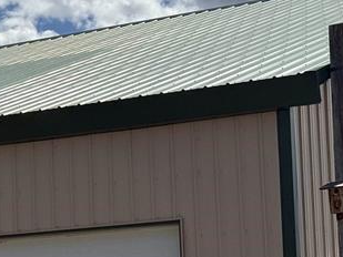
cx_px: -152
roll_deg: +0.3
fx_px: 1576
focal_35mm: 159
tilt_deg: +8.9
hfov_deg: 11.9
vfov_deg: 9.3
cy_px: 176
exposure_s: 1/9901
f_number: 1.78
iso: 64
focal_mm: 6.76
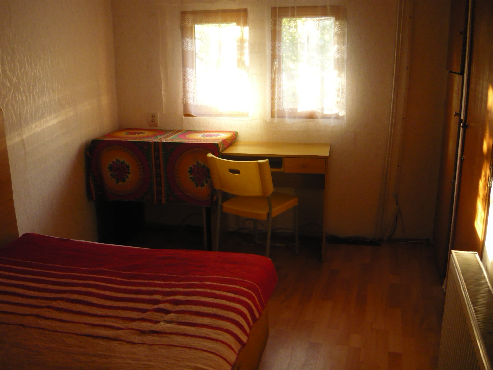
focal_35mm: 33
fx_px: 470
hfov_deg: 55.4
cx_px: 246
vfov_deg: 42.9
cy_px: 185
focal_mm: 5.5
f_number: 2.8
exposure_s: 1/30
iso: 400
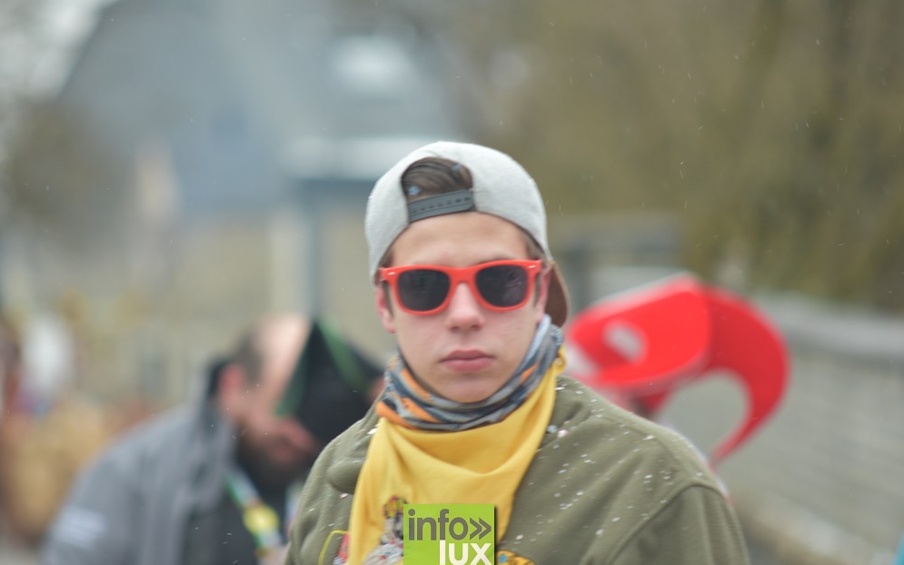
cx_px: 449
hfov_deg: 8.9
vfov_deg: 5.6
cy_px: 268
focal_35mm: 236
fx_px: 5815
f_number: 3.2
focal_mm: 150
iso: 320
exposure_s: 1/160
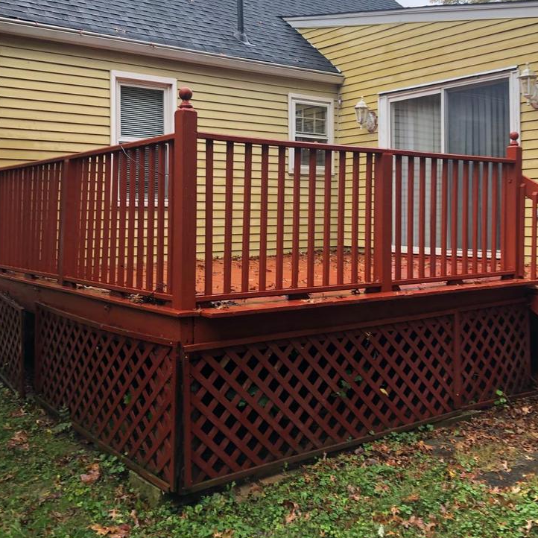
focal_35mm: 37
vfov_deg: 44.5
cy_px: 197
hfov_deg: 44.9
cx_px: 269
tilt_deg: +1.1
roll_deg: +0.5
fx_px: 651
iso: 50
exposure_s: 1/120
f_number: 1.8
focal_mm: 4
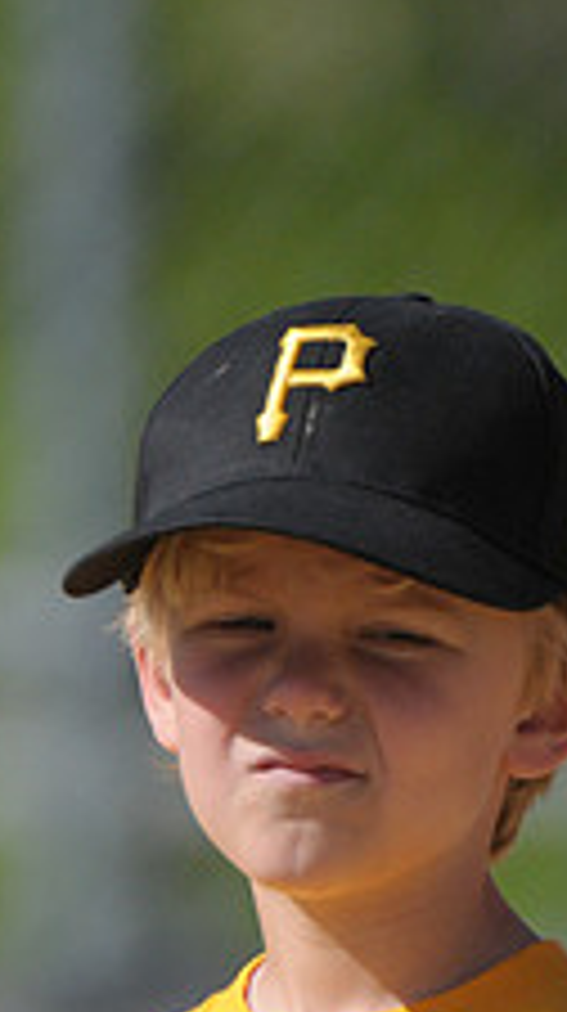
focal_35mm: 1620
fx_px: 43446
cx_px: 115
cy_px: 1246
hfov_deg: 0.7
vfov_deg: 1.3
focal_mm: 400
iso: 640
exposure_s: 1/5000
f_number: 4
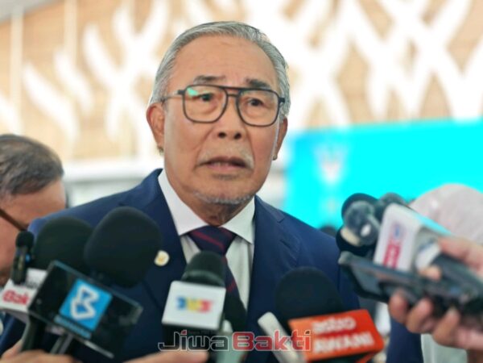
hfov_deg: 27.0
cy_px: 182
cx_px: 242
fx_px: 1005
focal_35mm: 72
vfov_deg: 20.4
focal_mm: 15.38
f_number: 1.2
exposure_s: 1/100
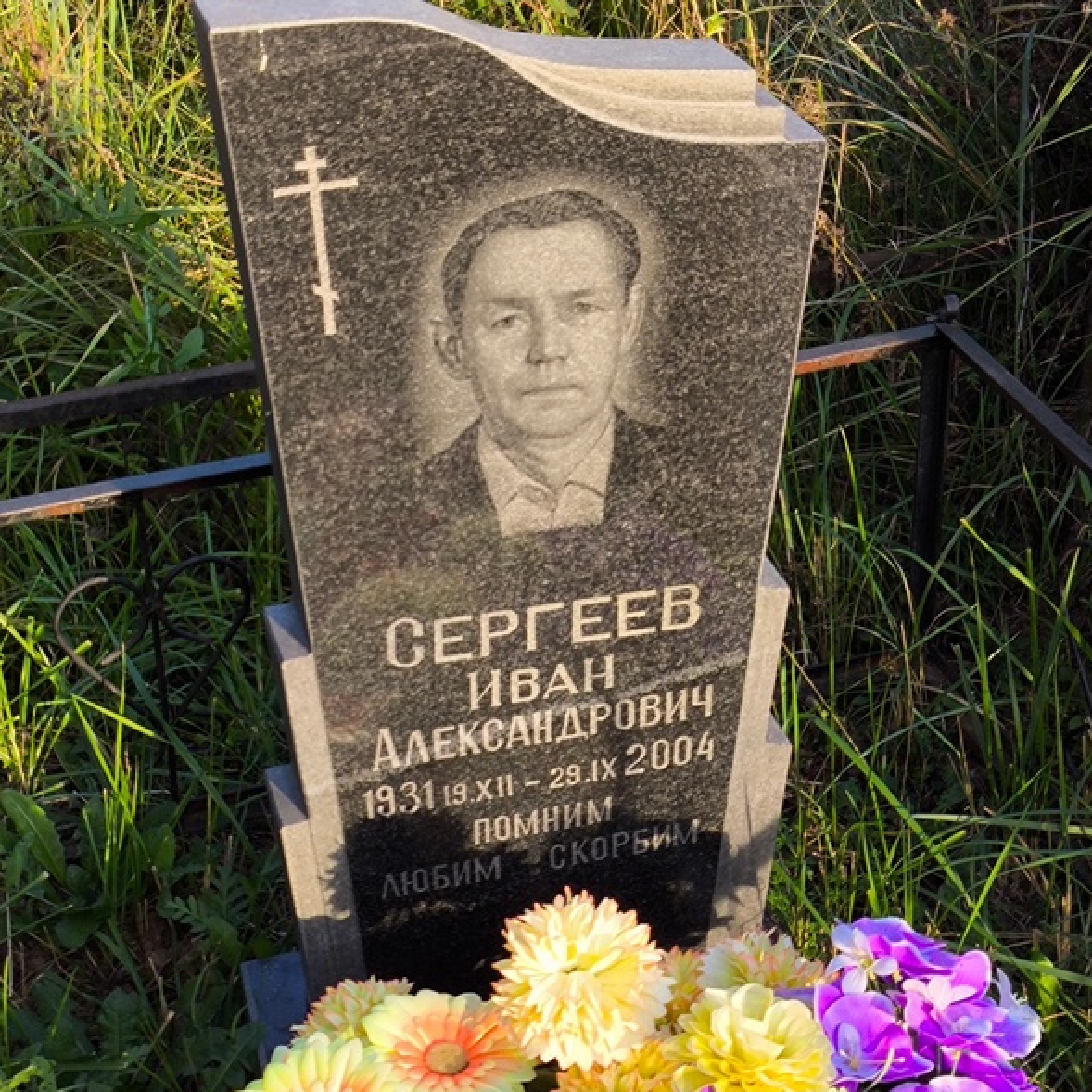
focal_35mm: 60
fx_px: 2141
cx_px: 505
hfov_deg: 28.6
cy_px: 547
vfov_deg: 28.6
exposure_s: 1/349
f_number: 1.7
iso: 50
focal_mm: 4.71
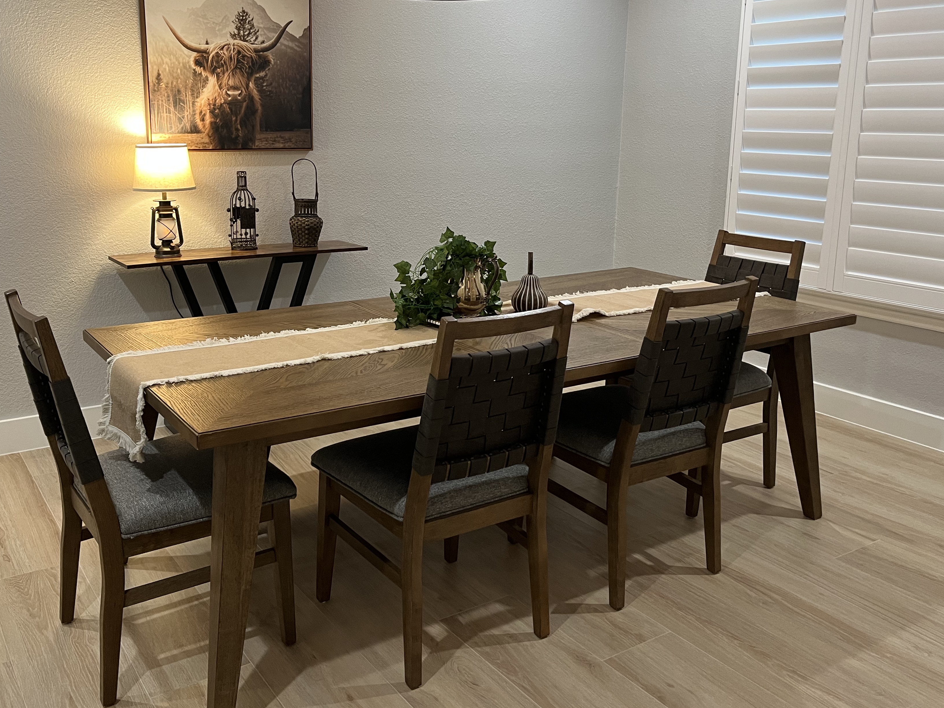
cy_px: 297
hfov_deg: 56.7
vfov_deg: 44.0
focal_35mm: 32
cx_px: 416
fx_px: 873
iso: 125
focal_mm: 5.1
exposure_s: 1/60
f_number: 1.6
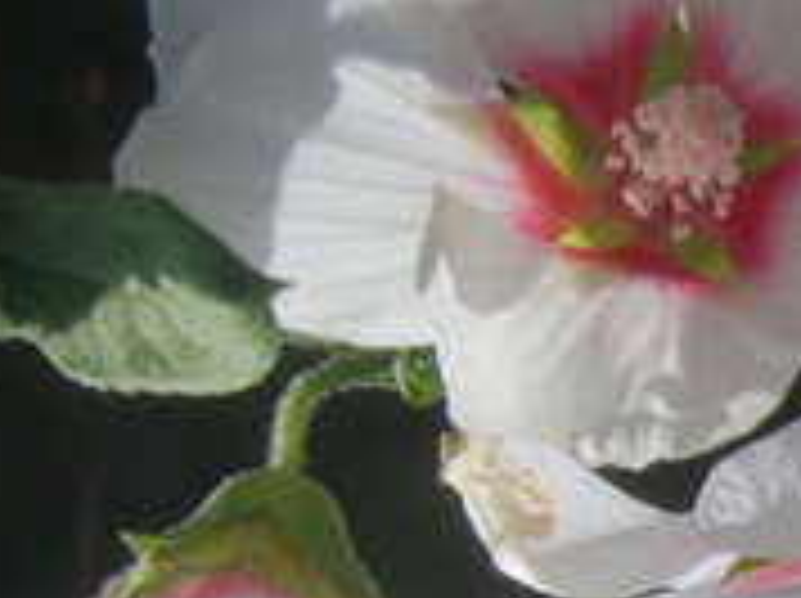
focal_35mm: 94
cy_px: 594
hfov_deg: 19.7
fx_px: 2172
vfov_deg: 15.4
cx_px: 954
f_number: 6.7
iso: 50
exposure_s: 1/229
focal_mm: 9.86
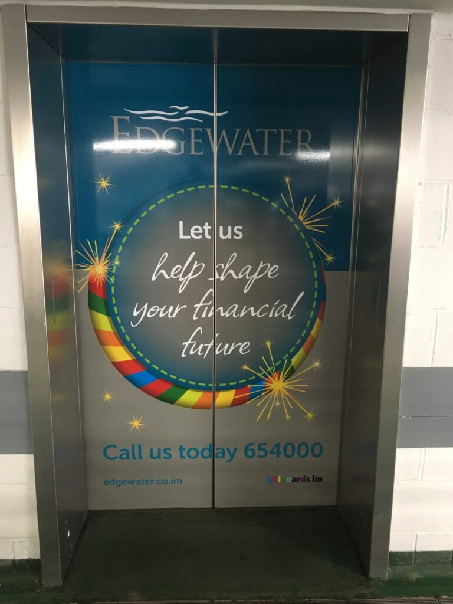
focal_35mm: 29
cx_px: 226
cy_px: 302
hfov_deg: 48.2
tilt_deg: -11.8
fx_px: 506
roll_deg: -1.1
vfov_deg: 61.7
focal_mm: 4.15
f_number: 2.2
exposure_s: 1/25
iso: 200
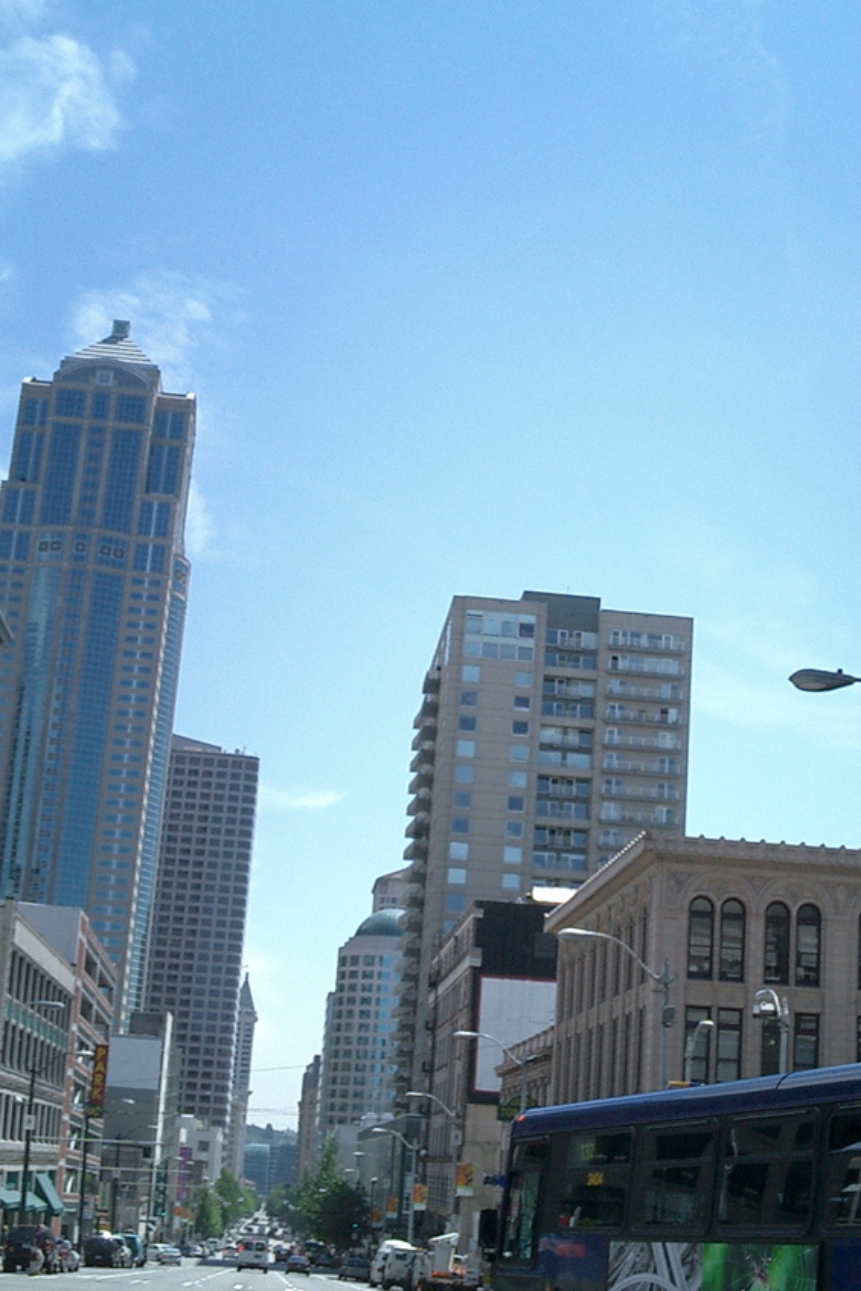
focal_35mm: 55
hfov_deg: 24.5
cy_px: 651
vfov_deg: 36.2
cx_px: 585
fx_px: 1972
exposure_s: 1/640
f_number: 4.2
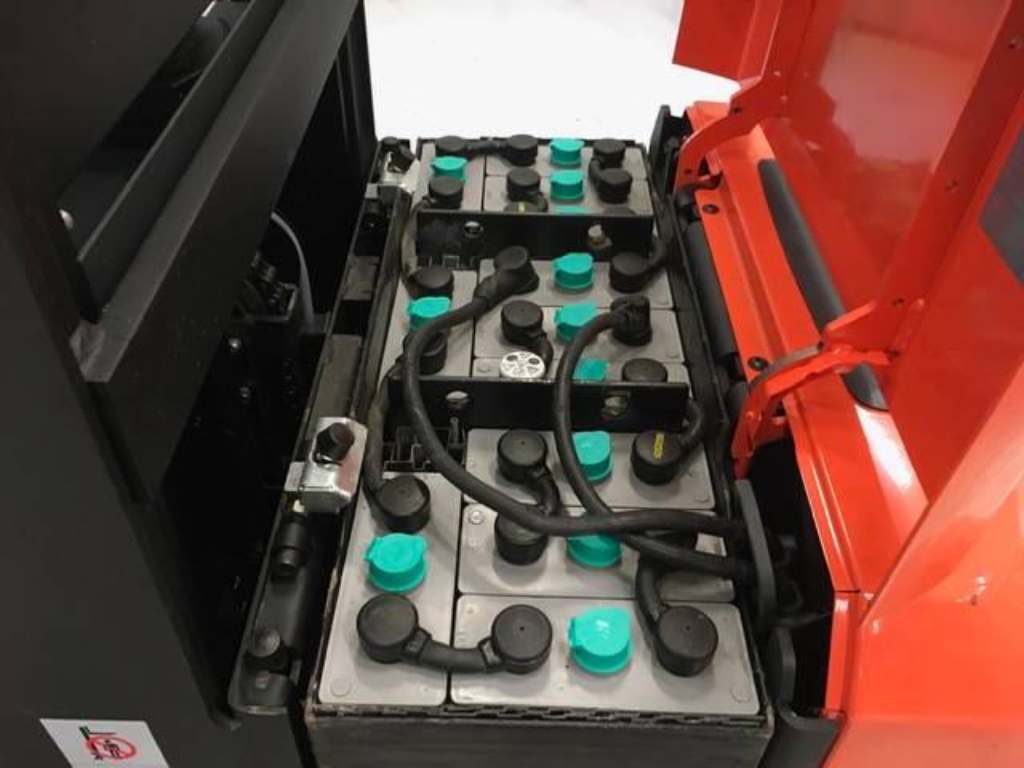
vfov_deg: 48.2
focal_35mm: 29
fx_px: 858
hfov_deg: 61.7
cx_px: 512
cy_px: 384
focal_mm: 4.15
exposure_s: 1/25
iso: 200
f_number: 2.2
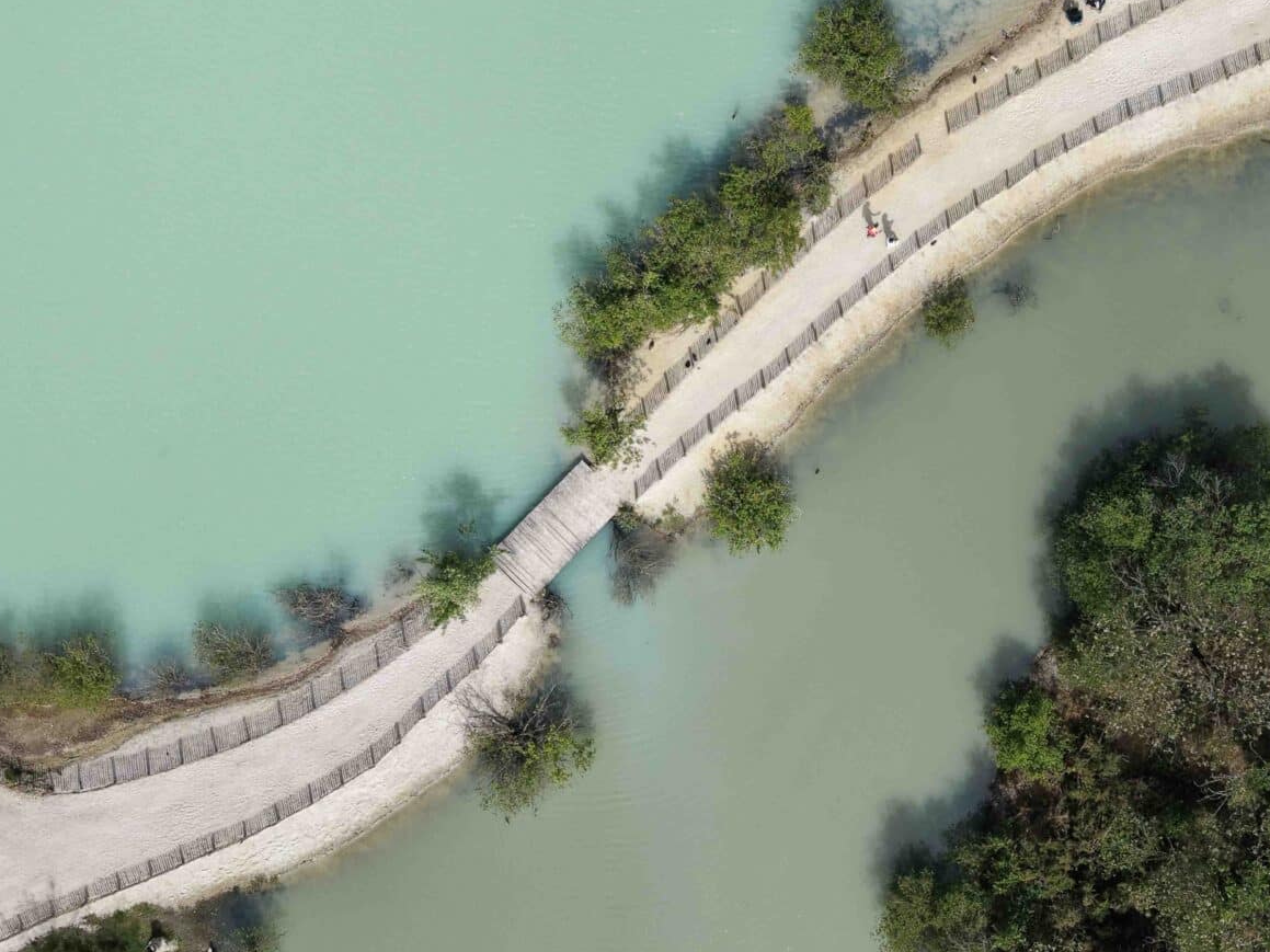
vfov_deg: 27.5
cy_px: 445
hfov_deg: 35.6
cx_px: 894
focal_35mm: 53
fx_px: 1944
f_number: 1.8
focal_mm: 8.67
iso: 120
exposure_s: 1/3200
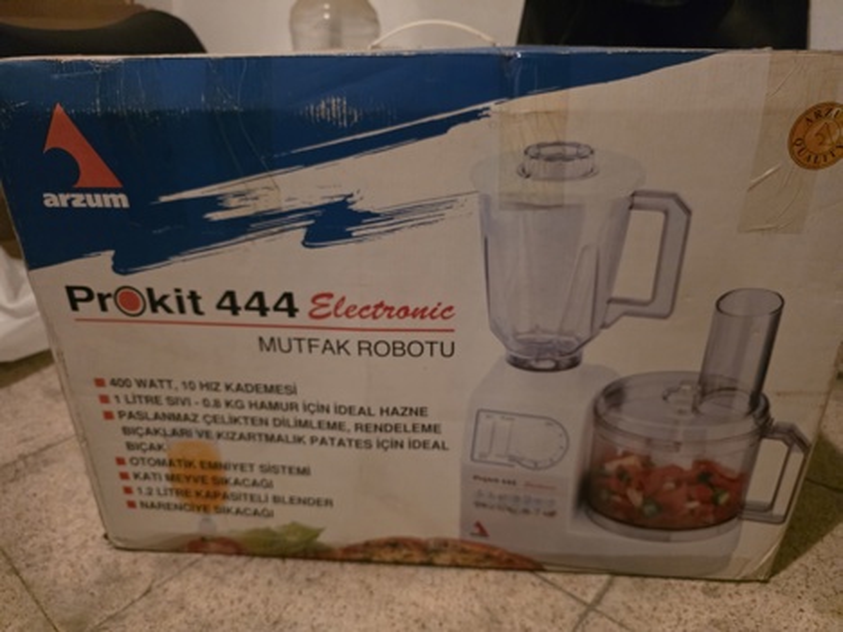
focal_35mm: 23
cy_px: 316
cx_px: 422
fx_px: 560
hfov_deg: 73.9
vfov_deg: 58.9
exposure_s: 1/100
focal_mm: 6.3
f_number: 1.7
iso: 2500
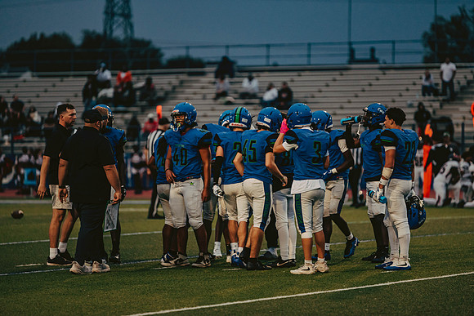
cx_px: 237
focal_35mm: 200
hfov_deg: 10.3
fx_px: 2634
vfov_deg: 6.9
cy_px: 158
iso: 2000
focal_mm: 200
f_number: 2.8
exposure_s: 1/1250
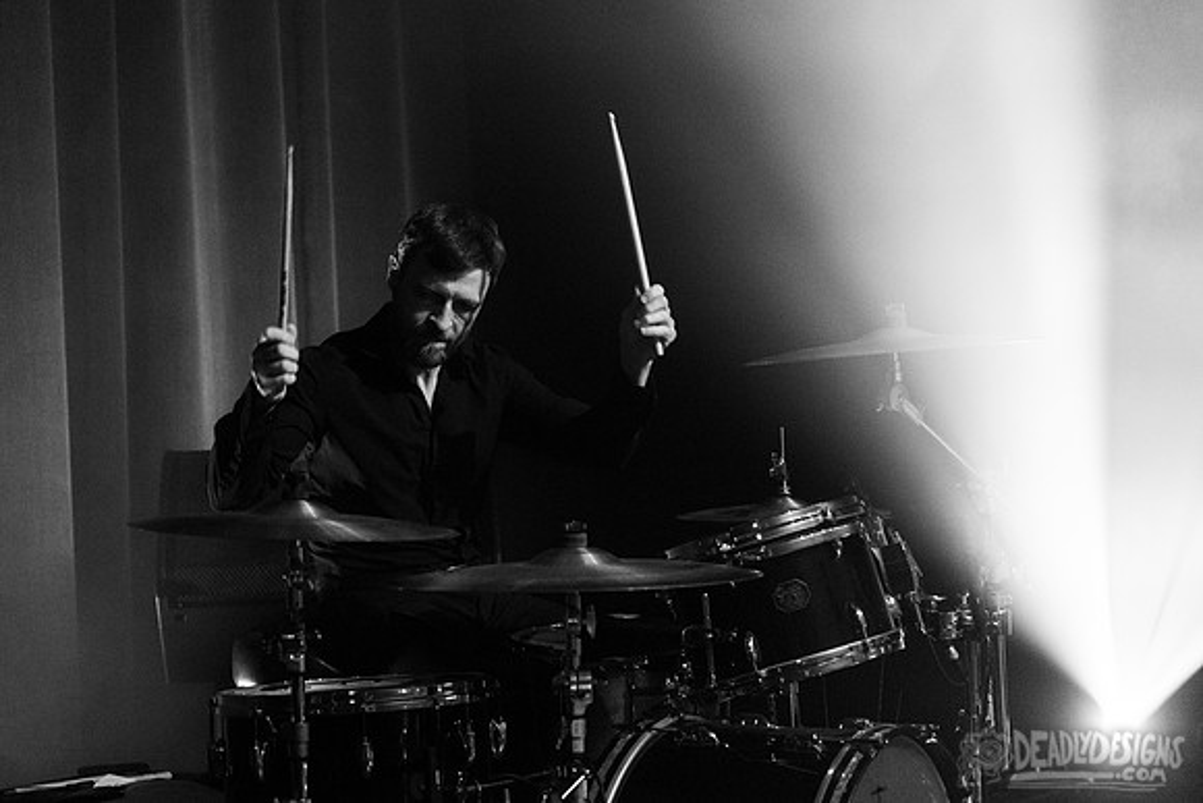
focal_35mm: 80
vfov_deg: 17.0
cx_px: 514
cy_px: 360
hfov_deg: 25.3
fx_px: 2678
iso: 2500
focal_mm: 70
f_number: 3.2
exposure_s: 1/125
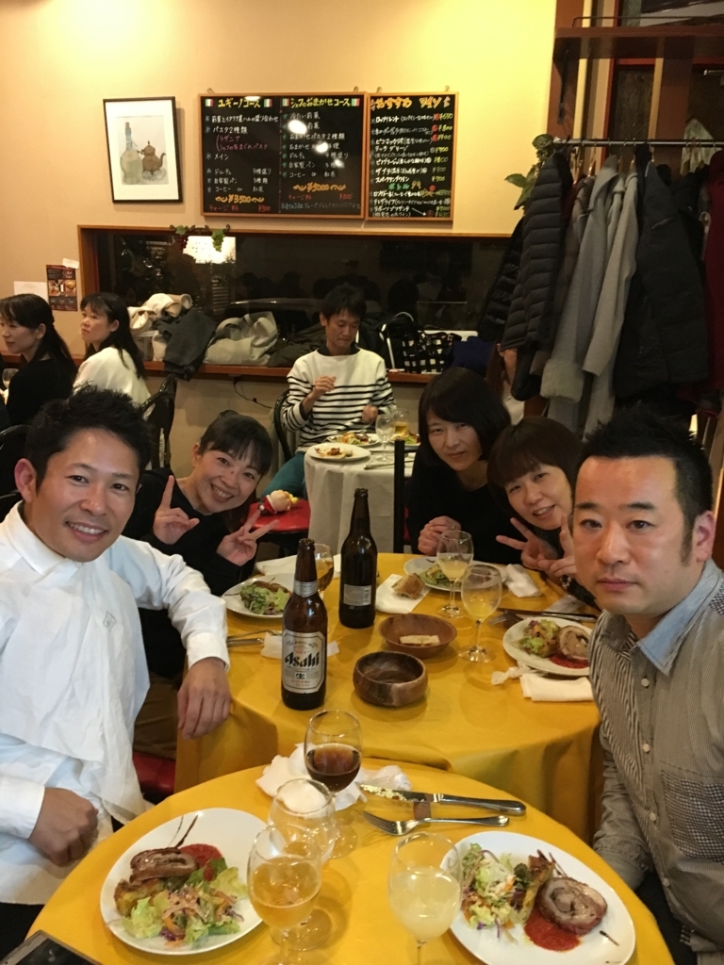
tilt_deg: -14.5
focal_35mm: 29
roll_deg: -1.5
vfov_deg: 61.7
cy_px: 482
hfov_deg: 48.2
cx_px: 362
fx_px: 809
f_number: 2.2
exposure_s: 1/15
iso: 320
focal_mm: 4.15
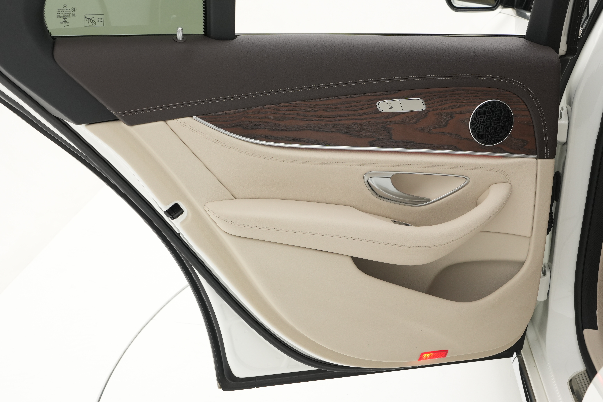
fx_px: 879
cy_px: 201
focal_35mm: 52
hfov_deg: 37.9
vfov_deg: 25.8
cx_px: 302
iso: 500
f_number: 7.1
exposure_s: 1/80
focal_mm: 35
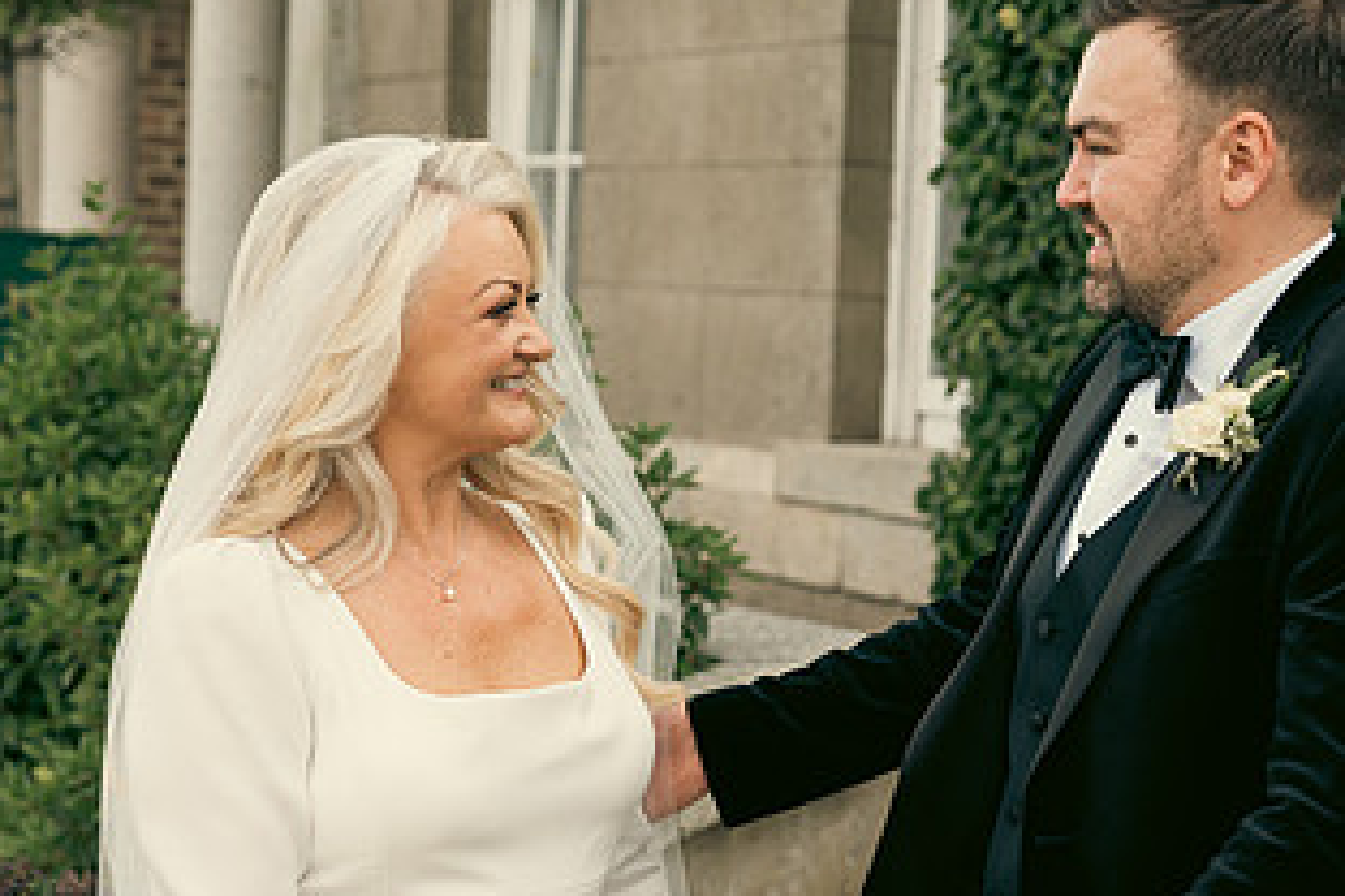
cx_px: 953
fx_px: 3474
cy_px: 704
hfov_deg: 21.8
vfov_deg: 14.6
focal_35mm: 93
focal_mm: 50
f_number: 3.5
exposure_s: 1/400
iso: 125
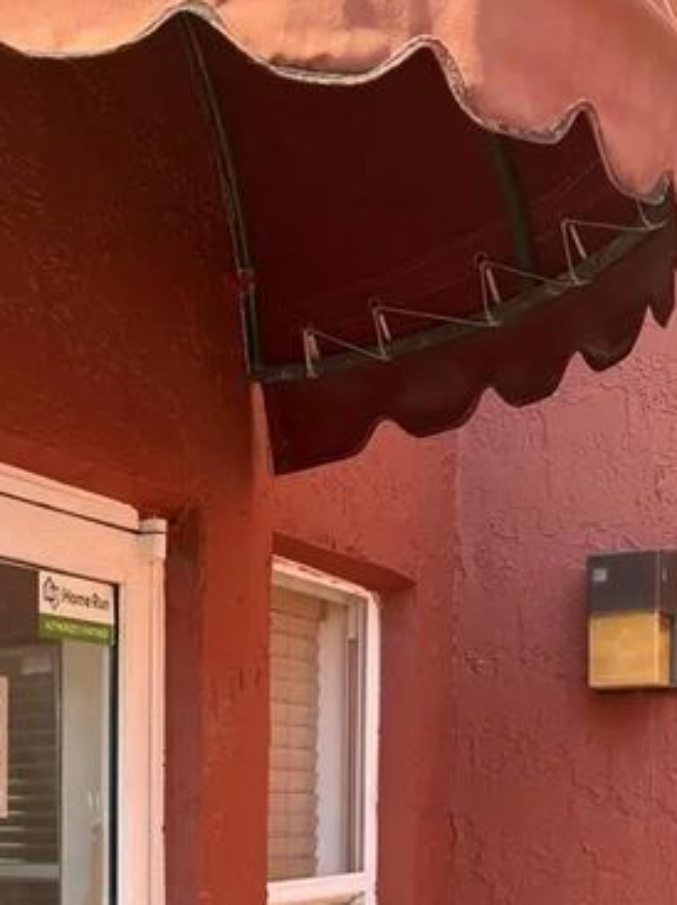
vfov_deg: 32.1
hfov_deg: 24.8
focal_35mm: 56
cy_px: 872
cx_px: -10
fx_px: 1462
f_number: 1.78
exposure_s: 1/571
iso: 100
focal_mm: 6.76
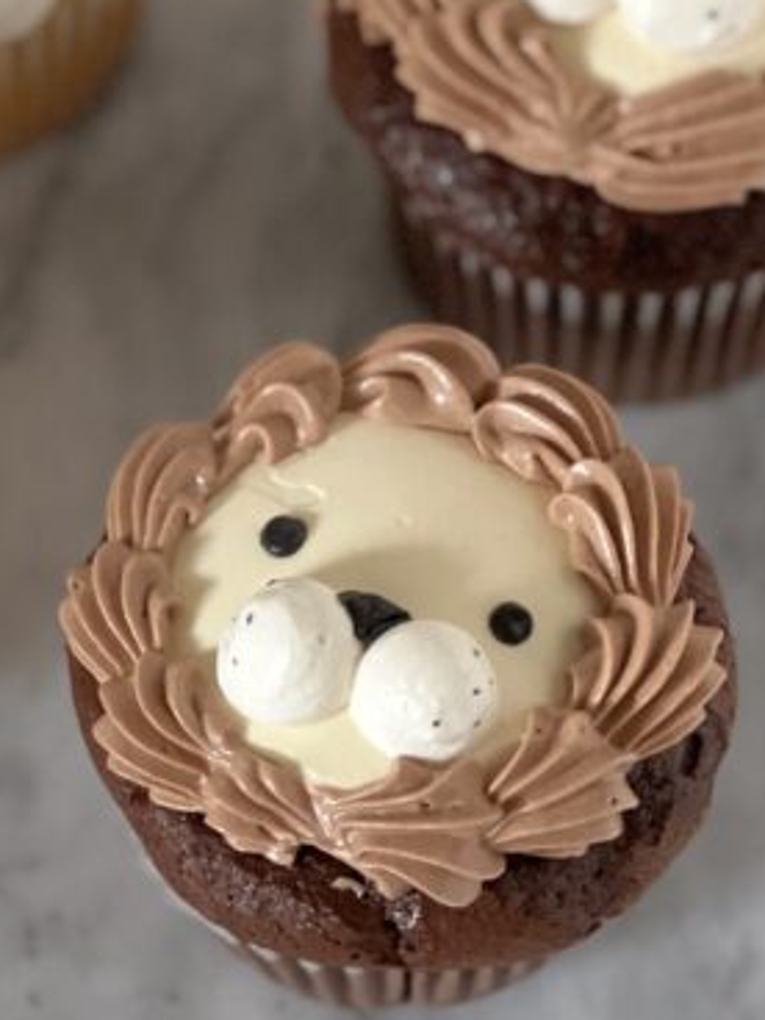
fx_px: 6306
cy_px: 330
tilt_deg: -55.8
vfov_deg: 9.2
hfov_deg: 6.9
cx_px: 164
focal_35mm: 214
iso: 400
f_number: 2.8
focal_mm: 9
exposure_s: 1/19
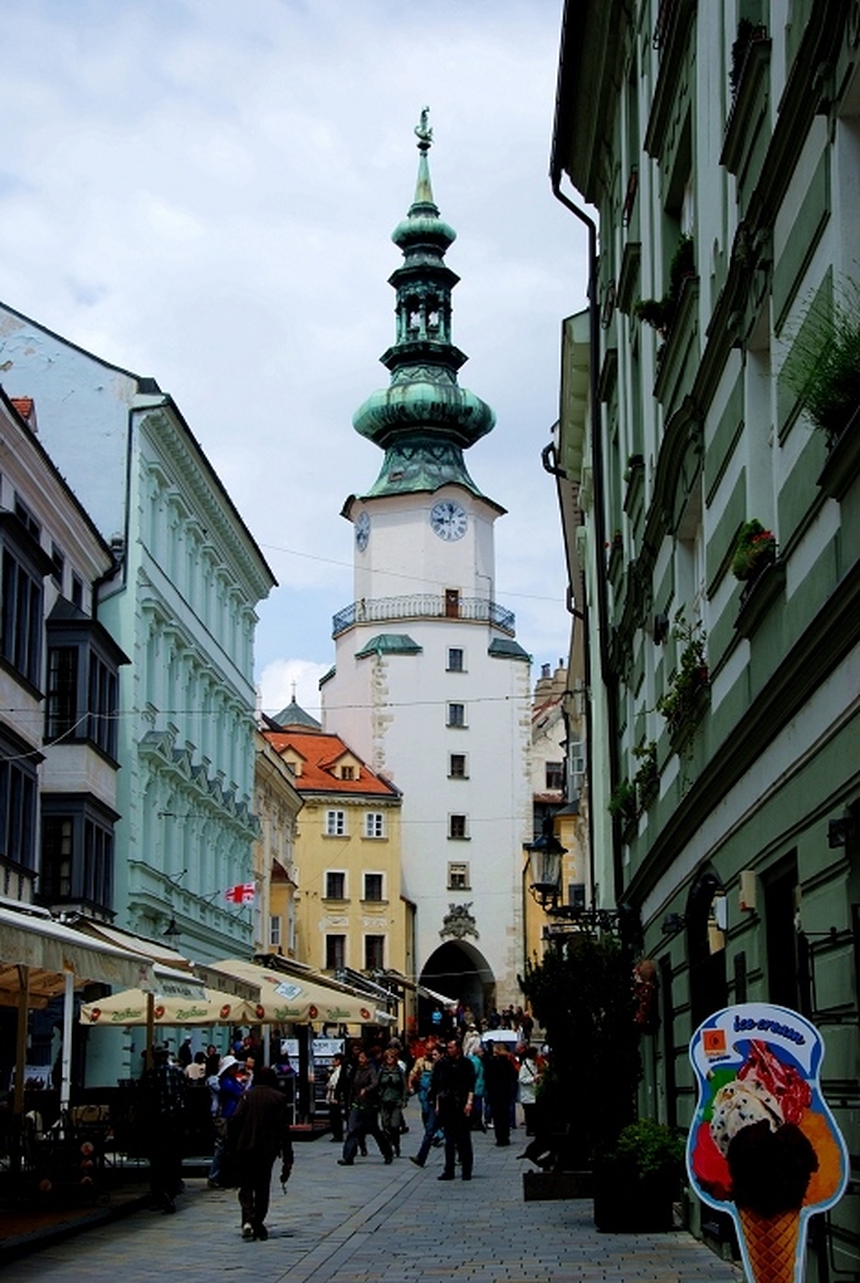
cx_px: 430
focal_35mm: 54
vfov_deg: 36.8
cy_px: 642
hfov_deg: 25.1
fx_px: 1928
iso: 100
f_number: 11
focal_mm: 36
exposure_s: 1/200
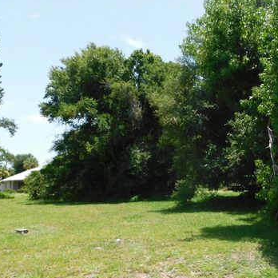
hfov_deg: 41.7
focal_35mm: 39
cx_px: 206
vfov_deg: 42.7
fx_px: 354
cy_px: 162
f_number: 3
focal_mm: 4.1
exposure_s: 1/800
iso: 125
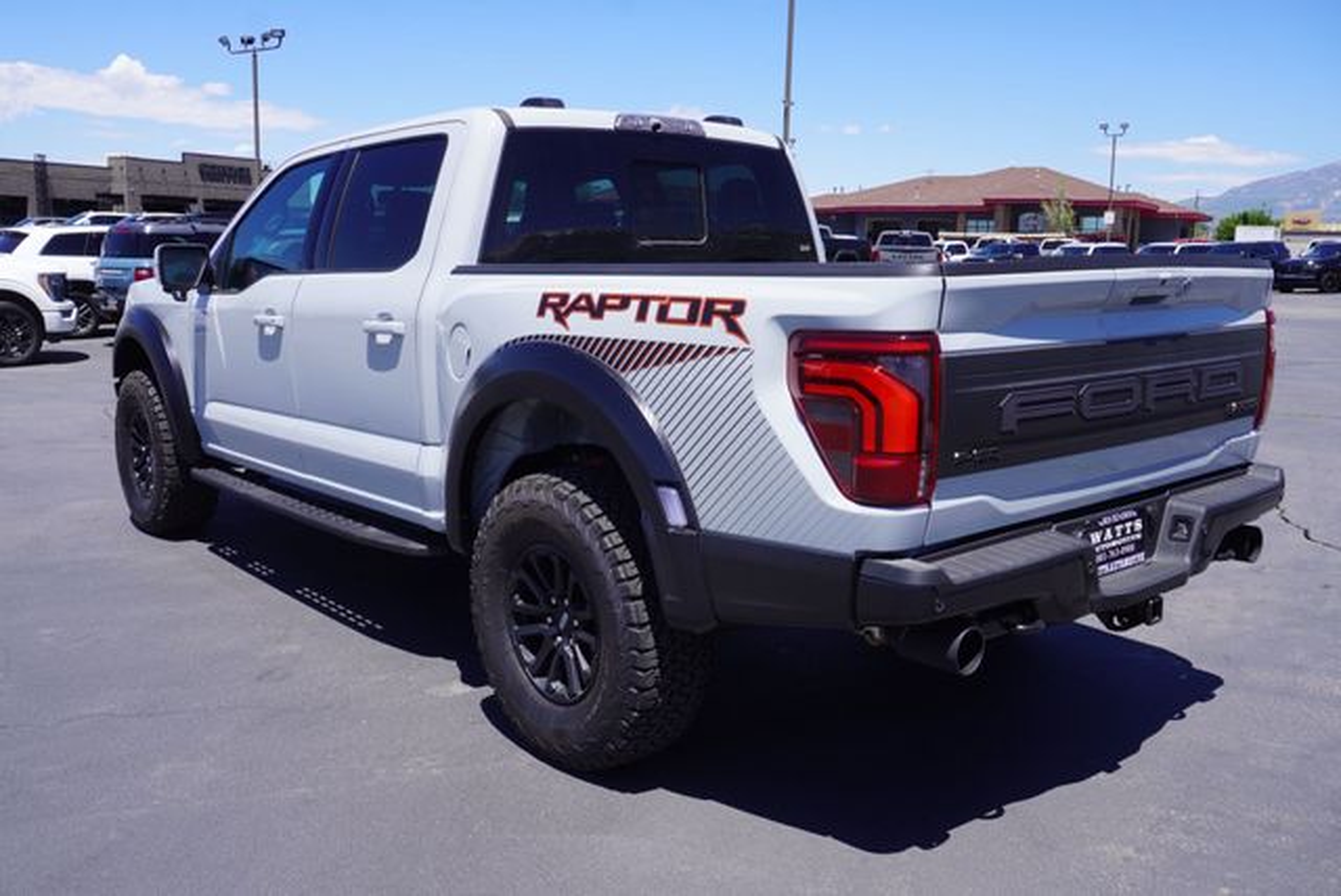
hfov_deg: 59.4
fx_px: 1174
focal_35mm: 32
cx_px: 670
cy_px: 448
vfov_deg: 41.8
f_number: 9
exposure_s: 1/125
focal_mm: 21
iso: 100
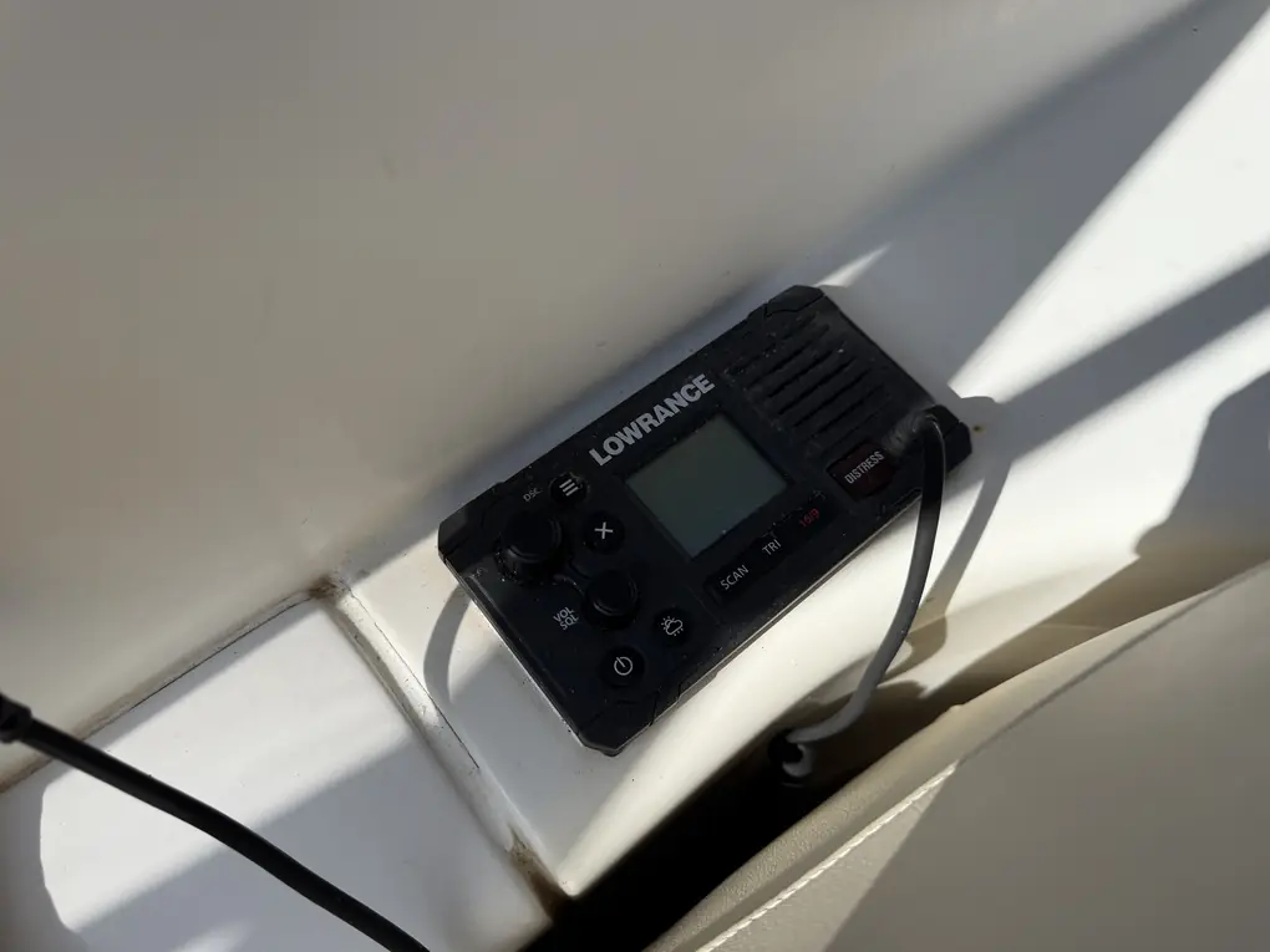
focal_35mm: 24
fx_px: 881
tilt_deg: -66.5
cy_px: 476
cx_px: 635
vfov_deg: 56.8
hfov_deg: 71.6
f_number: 1.78
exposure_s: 1/3425
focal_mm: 6.76
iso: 80
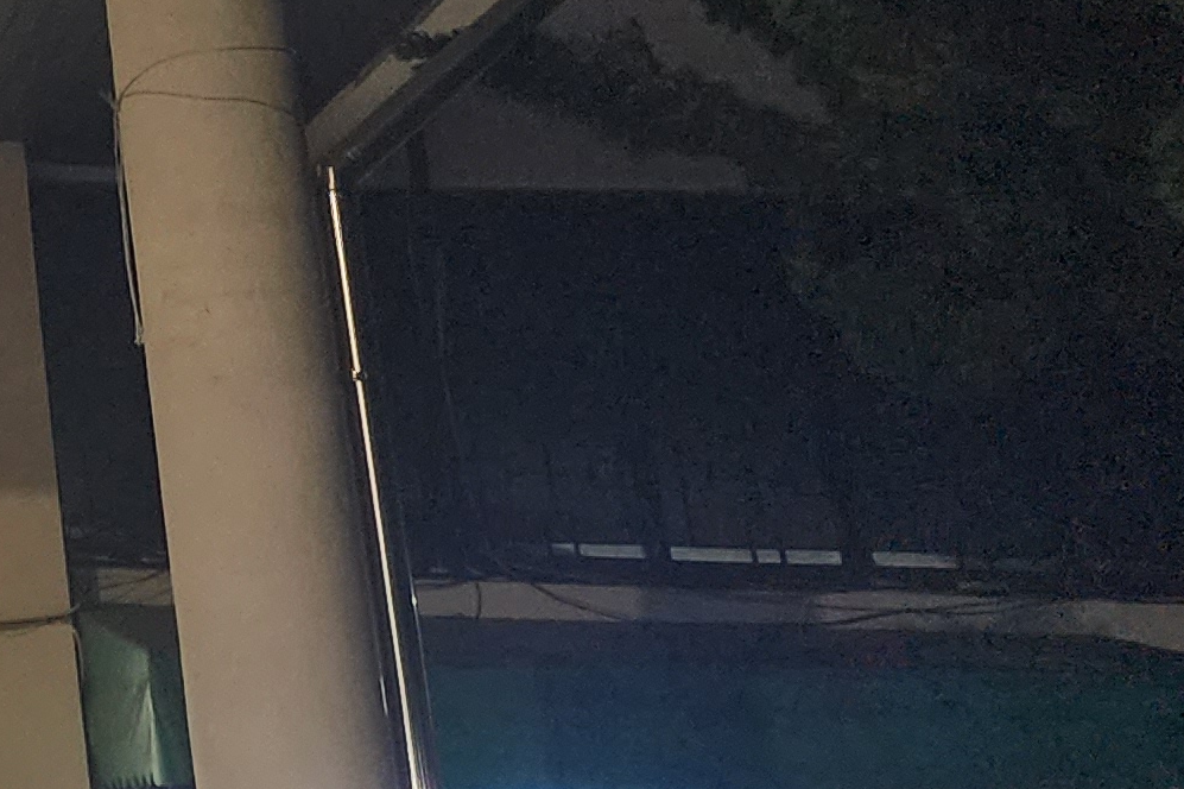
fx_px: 3156
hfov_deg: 17.2
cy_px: -456
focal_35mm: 96
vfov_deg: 13.3
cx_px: -965
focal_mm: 6.4
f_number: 1.8
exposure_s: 1/40
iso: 640
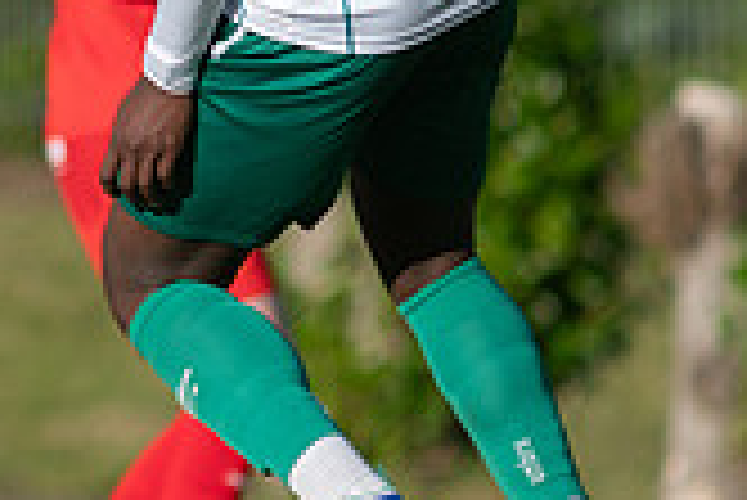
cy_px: 25
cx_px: -513
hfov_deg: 1.3
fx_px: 33706
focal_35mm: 1623
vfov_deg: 0.8
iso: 100
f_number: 3.2
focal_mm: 300
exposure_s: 1/1600
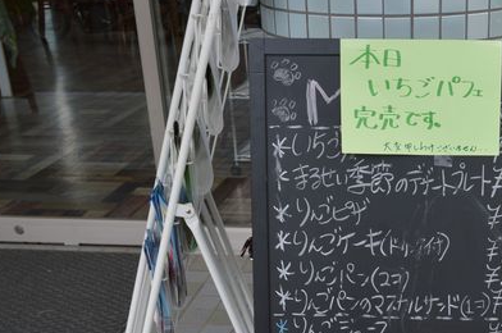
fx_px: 821
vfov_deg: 22.6
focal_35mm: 59
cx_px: 388
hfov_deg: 33.2
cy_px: 271
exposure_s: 1/125
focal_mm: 22
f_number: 5.6
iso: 100
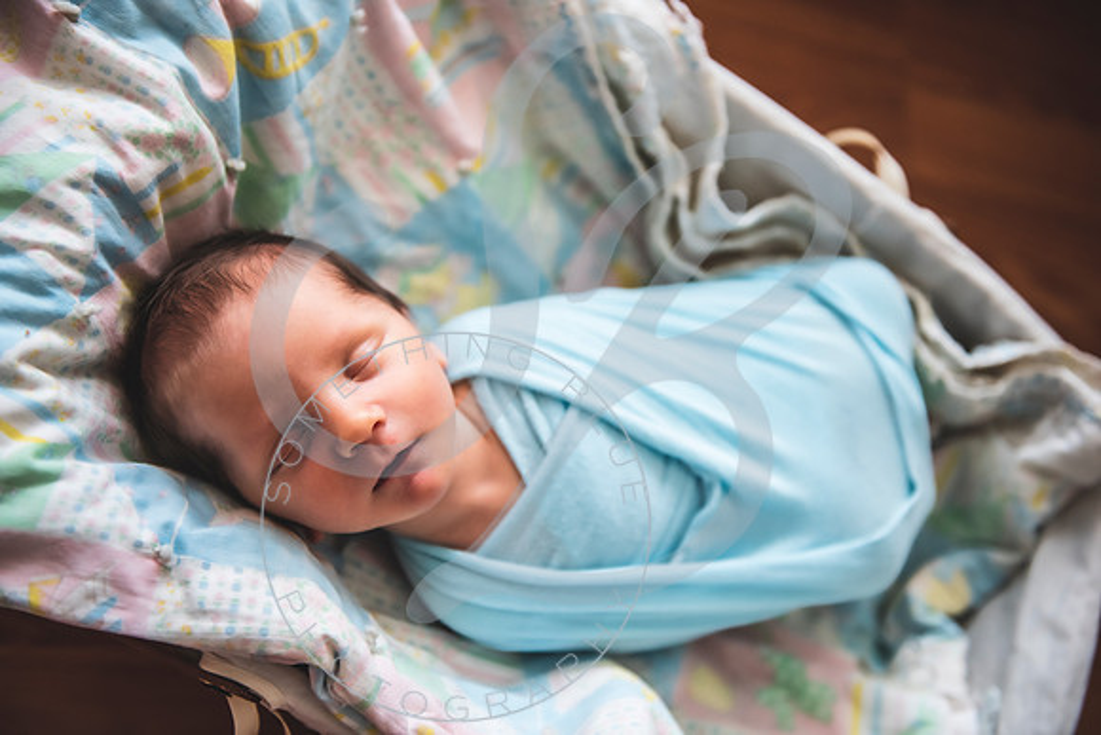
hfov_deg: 43.6
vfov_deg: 29.9
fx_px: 1377
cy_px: 368
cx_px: 550
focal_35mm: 45
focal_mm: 45
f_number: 2.8
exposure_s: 1/125
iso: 1000
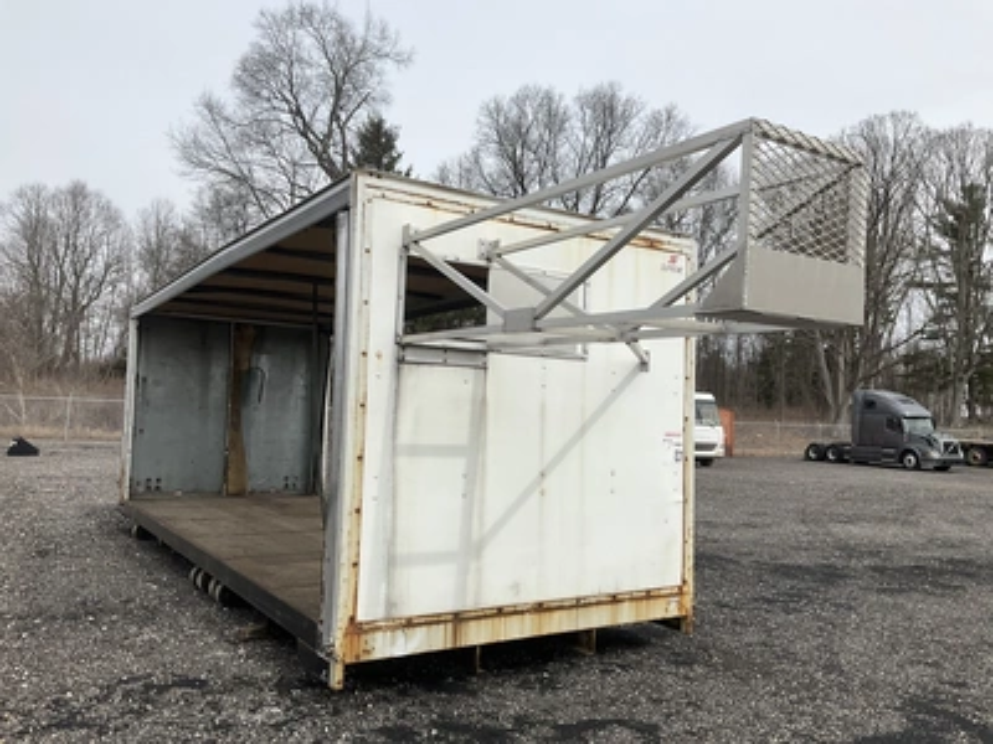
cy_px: 372
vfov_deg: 48.2
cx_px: 496
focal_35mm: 29
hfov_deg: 61.7
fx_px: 832
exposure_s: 1/2538
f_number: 1.8
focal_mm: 3
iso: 25
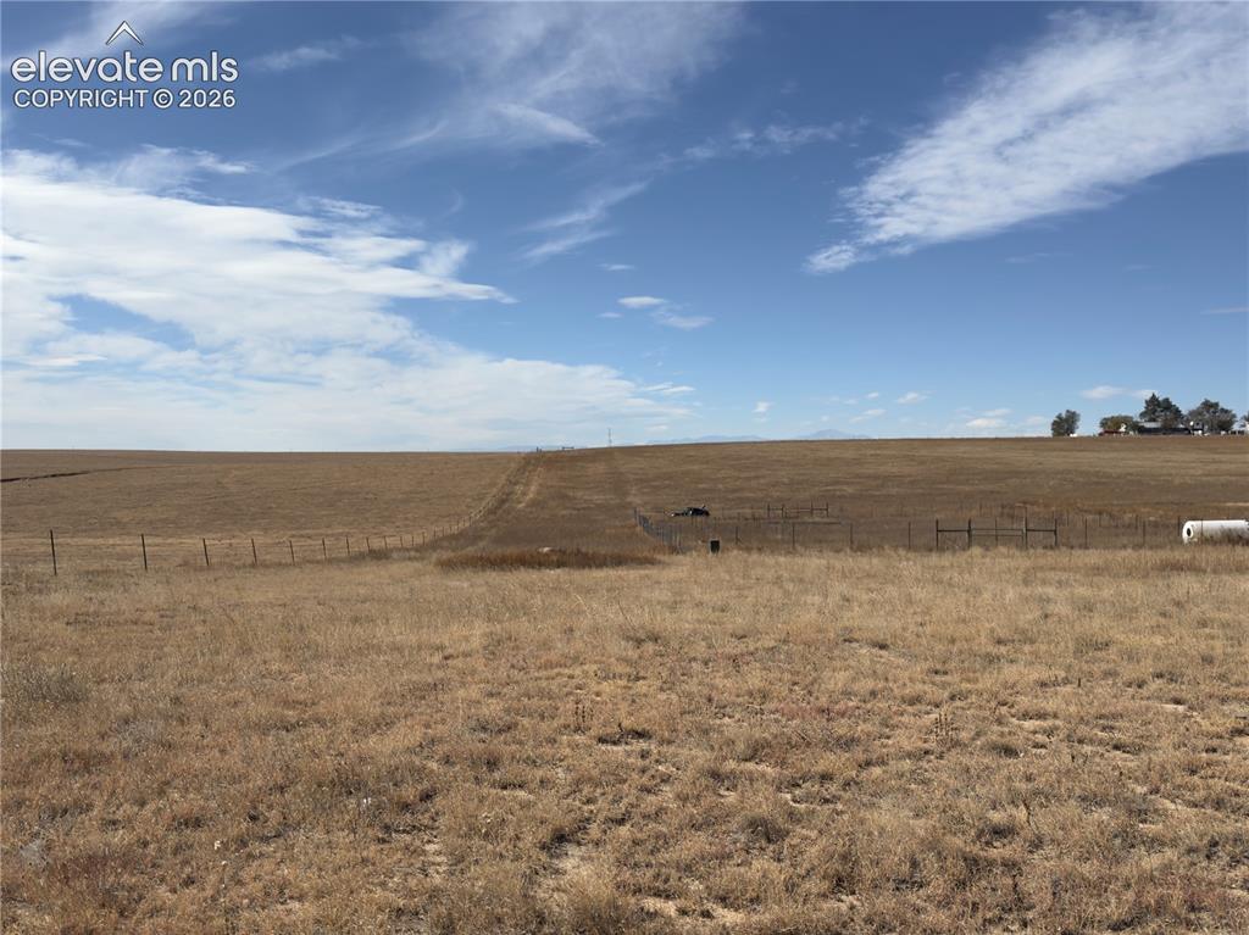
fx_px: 1262
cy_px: 468
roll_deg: -0.1
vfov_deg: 40.7
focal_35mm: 35
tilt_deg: -0.8
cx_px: 624
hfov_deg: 52.6
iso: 100
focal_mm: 6.76
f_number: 1.78
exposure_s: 1/11628
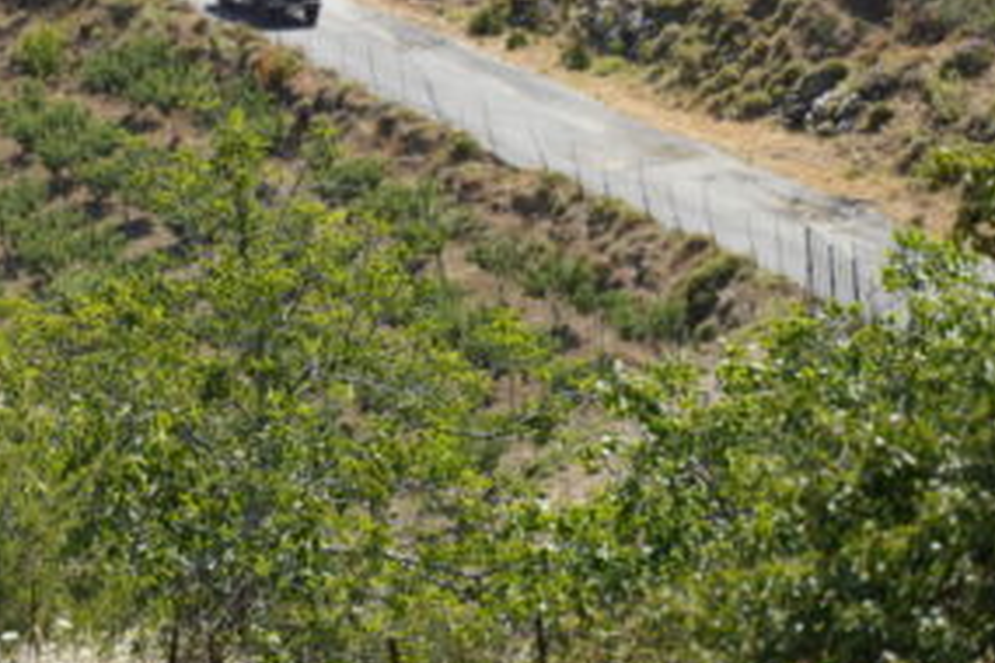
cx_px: 255
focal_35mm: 316
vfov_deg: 4.3
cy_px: 73
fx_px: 8733
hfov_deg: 6.5
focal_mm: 150
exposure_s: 1/1000
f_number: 3.2
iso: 100
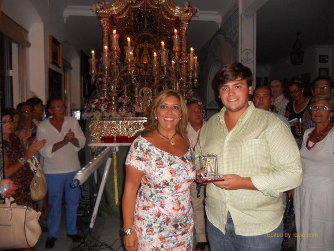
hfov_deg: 65.3
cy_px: 126
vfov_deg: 51.4
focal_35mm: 27
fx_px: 261
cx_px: 167
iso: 200
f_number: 3.2
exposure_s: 1/25
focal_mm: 4.9
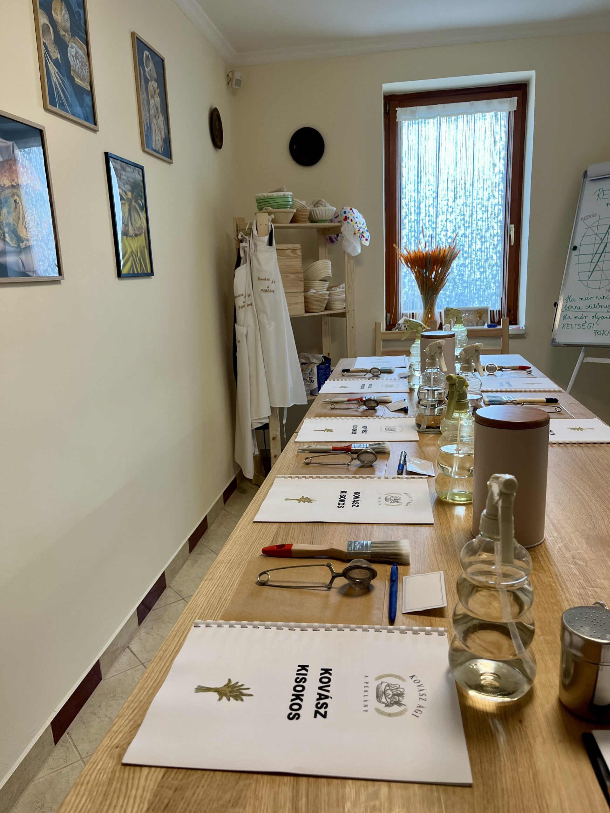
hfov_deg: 53.1
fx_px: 611
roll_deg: +2.9
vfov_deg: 67.3
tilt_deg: -13.8
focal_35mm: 26
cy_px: 406
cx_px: 305
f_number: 1.6
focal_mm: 5.1
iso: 100
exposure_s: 1/100
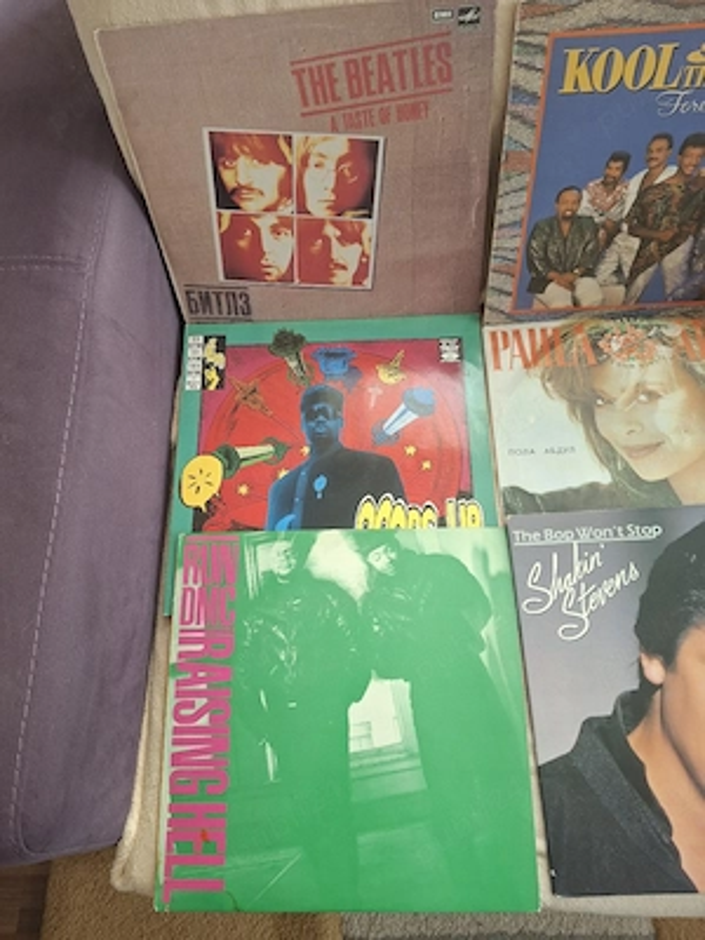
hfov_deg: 54.9
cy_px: 470
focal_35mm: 25
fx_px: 679
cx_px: 352
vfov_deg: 69.4
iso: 250
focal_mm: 4.69
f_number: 1.8
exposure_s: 1/33
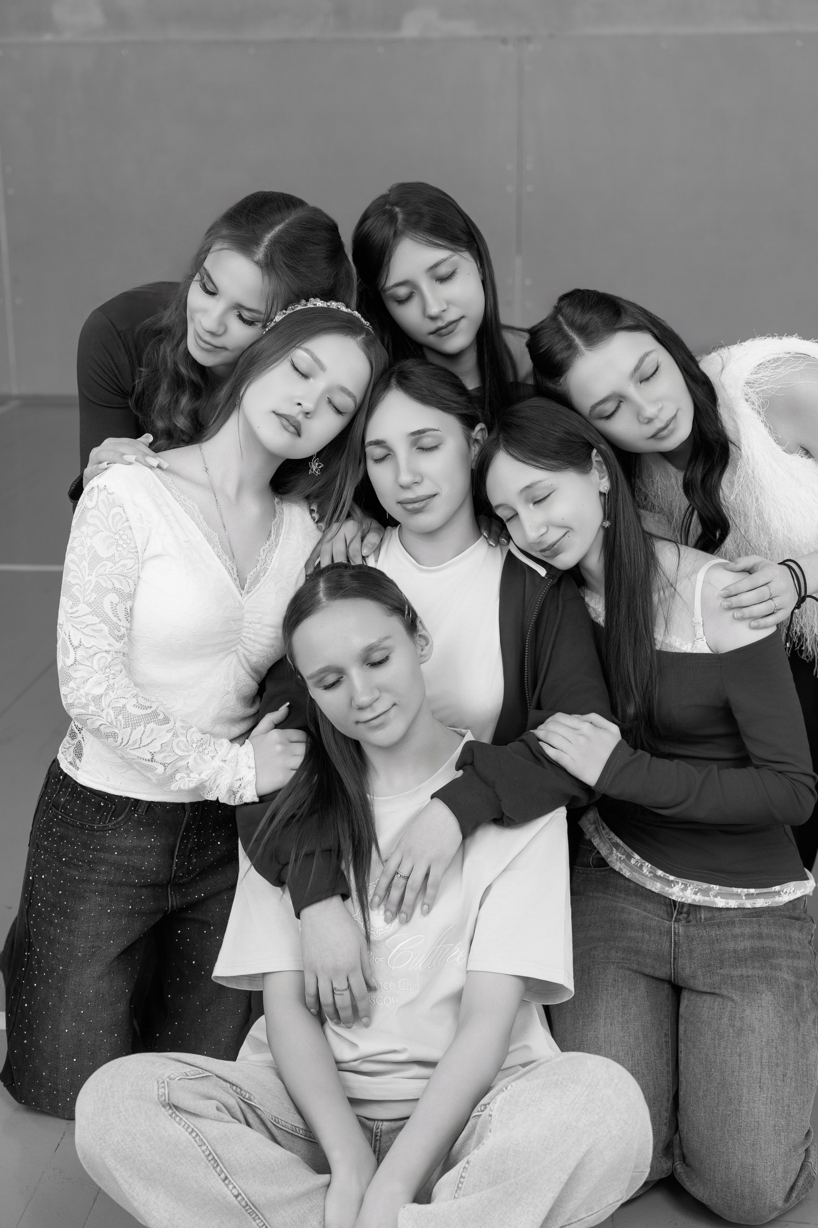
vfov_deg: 41.1
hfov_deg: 28.1
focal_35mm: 48
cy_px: 614
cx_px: 409
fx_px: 1636
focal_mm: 48
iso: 200
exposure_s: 1/160
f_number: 4
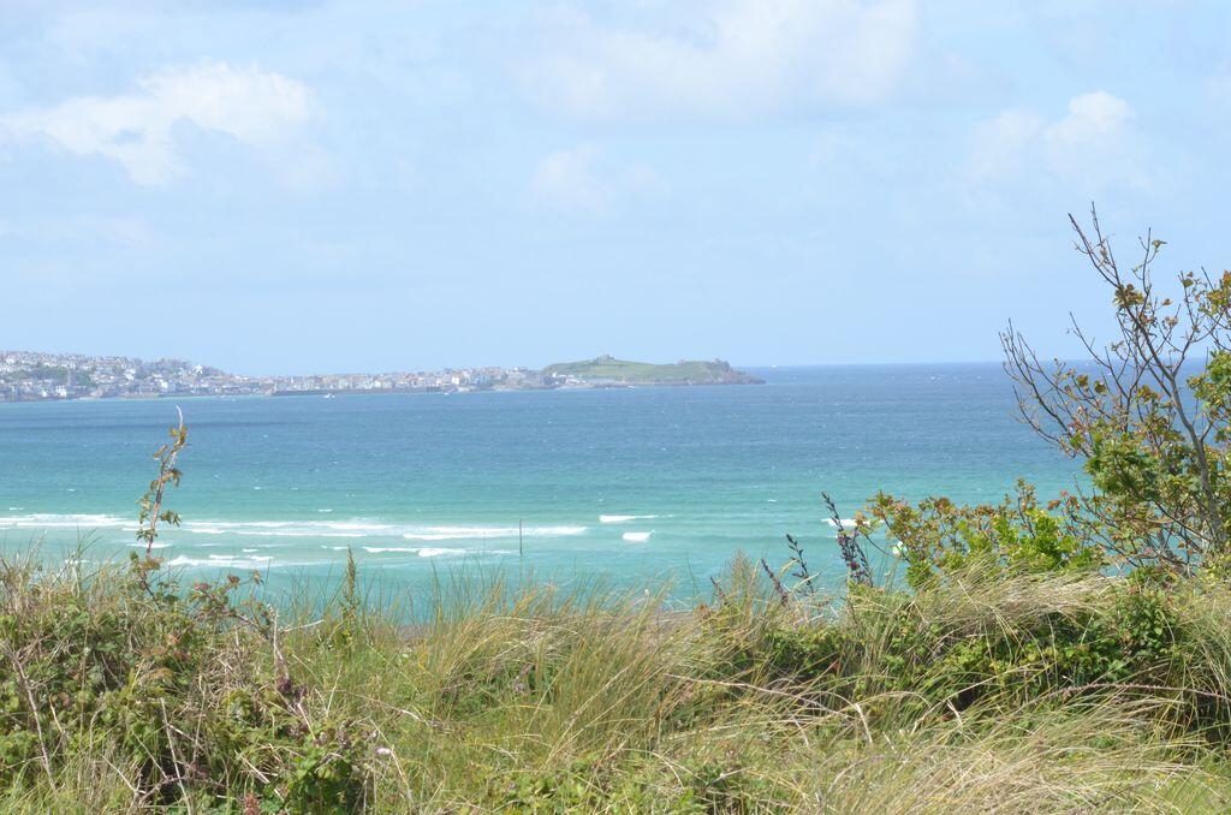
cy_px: 408
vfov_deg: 13.0
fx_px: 3583
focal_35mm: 105
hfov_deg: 19.5
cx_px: 616
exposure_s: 1/400
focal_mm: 70
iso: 1000
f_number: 14
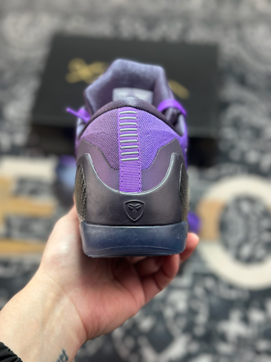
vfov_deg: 39.7
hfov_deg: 30.3
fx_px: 501
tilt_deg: -57.2
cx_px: 136
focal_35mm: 48
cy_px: 181
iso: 80
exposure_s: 1/262
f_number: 1.78
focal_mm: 6.86
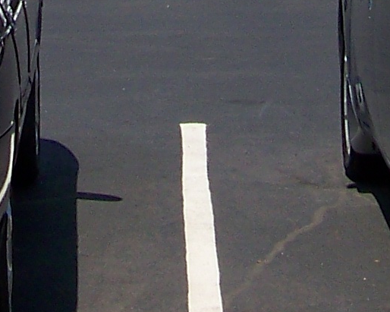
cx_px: 95
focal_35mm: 210
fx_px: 2423
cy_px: -518
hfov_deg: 9.2
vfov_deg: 6.8
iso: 64
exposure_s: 1/640
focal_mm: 5.85
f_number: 4
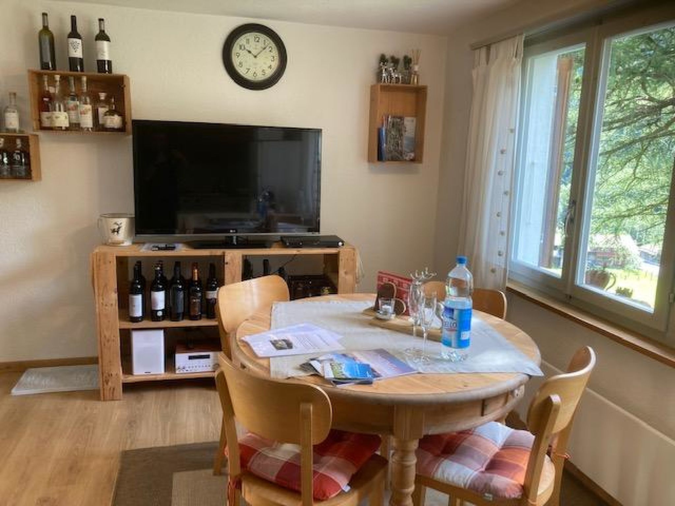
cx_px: 338
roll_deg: -1.6
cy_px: 253
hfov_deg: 63.4
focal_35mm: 28
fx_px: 546
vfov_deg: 49.7
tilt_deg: -10.4
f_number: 1.8
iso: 40
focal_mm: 3.99
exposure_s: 1/50
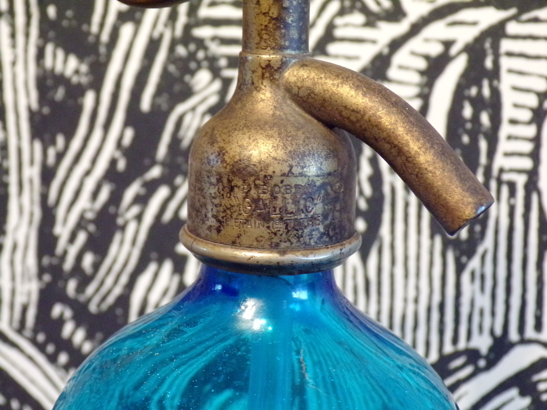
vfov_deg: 22.6
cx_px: 274
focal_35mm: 65
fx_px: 1027
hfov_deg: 29.8
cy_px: 205
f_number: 3.8
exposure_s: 1/34
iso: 800
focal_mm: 11.6
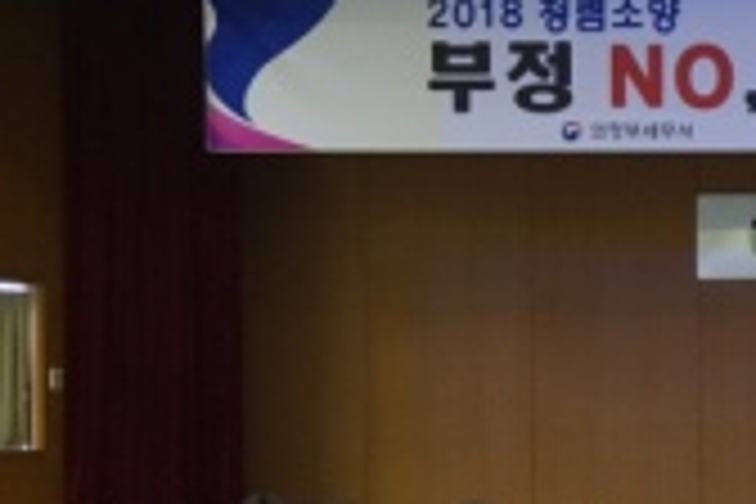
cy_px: 407
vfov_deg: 11.0
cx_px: 945
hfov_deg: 15.8
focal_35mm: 124
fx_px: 2611
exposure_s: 1/80
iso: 3200
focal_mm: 31
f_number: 5
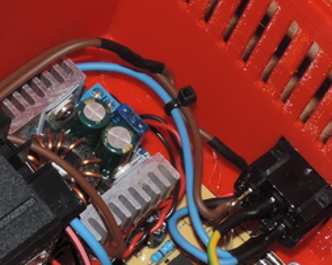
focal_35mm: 145
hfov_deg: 13.0
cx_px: -35
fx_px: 1424
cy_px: 260
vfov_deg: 10.6
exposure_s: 1/30
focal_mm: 8.3
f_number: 7.8
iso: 200
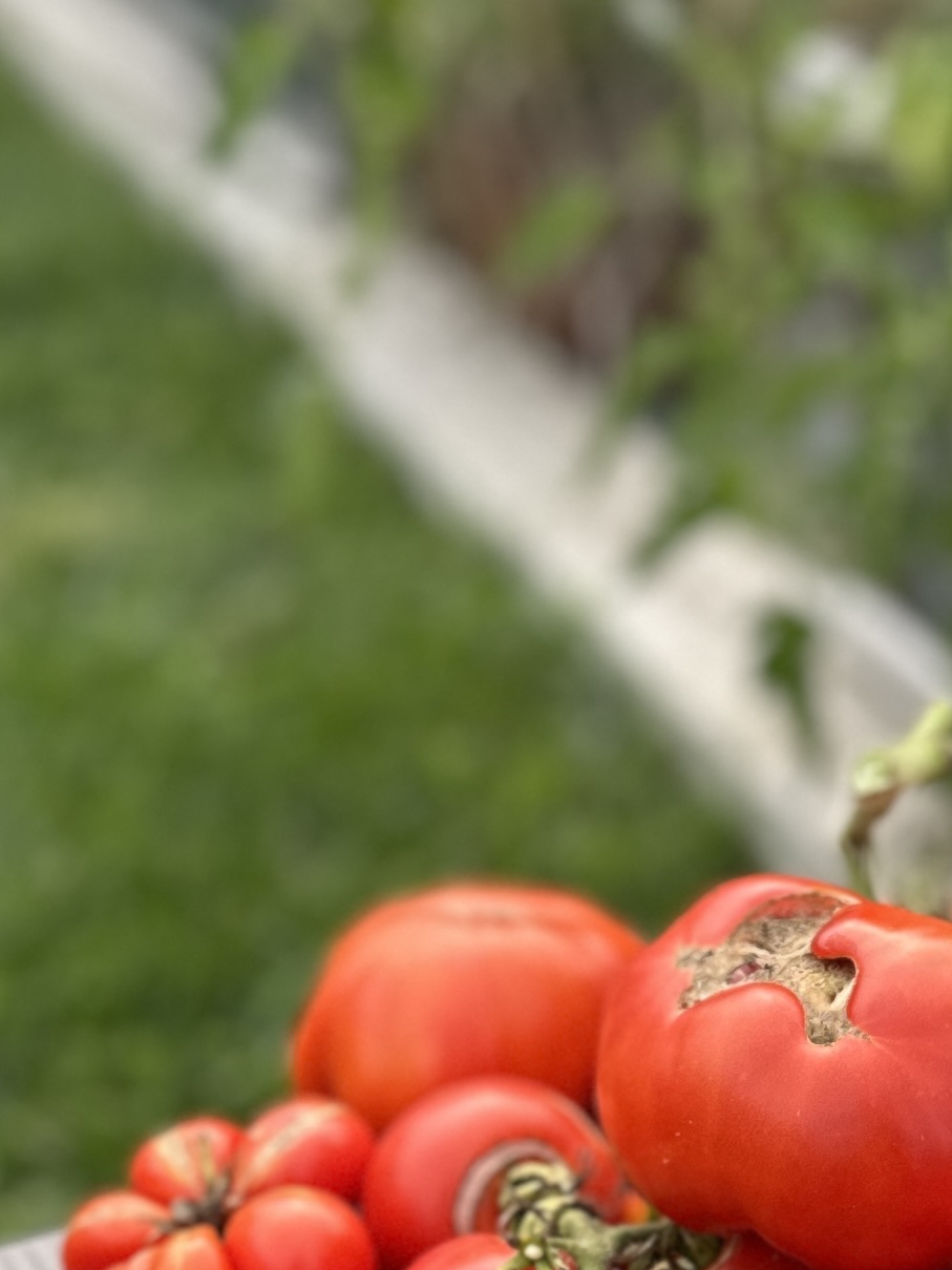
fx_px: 2935
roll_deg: -1.2
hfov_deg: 17.8
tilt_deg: -27.3
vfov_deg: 24.3
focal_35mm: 80
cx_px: 1024
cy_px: 843
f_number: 1.78
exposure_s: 1/604
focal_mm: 6.86
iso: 80
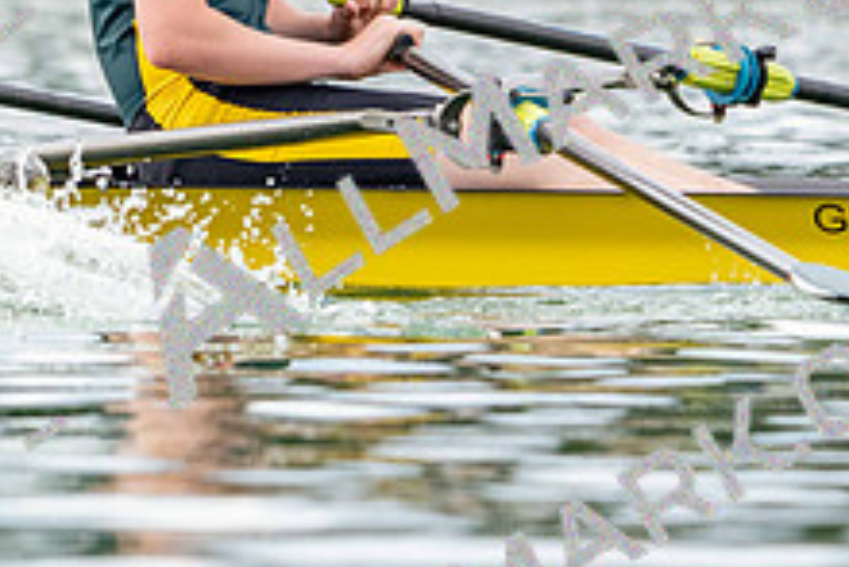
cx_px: -181
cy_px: 44
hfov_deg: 2.8
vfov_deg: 1.8
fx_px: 17651
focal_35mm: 748
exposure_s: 1/1600
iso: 800
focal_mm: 284
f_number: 6.3
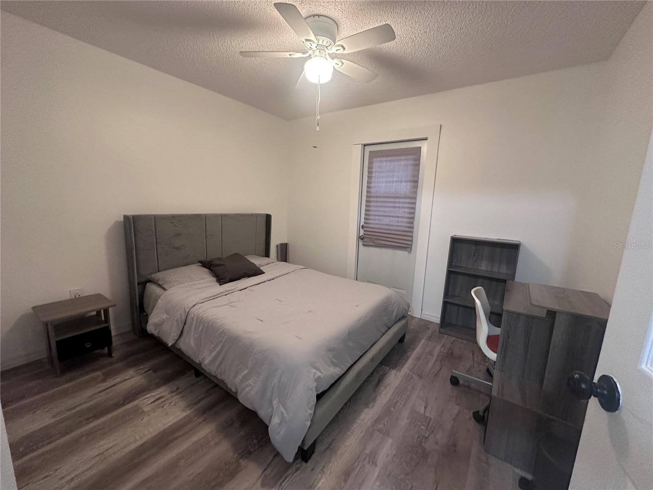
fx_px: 264
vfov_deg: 85.7
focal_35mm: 14
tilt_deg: -10.6
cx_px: 326
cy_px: 245
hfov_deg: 102.1
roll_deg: -2.8
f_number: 2.2
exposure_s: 1/60
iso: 500
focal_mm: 2.22
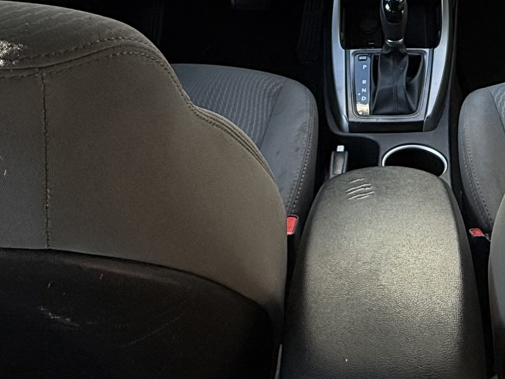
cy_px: -82
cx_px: 371
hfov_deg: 45.4
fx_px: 584
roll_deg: -1.8
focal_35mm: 40
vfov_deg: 30.3
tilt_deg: -12.2
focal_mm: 2.22
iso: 64
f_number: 2.2
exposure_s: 1/103
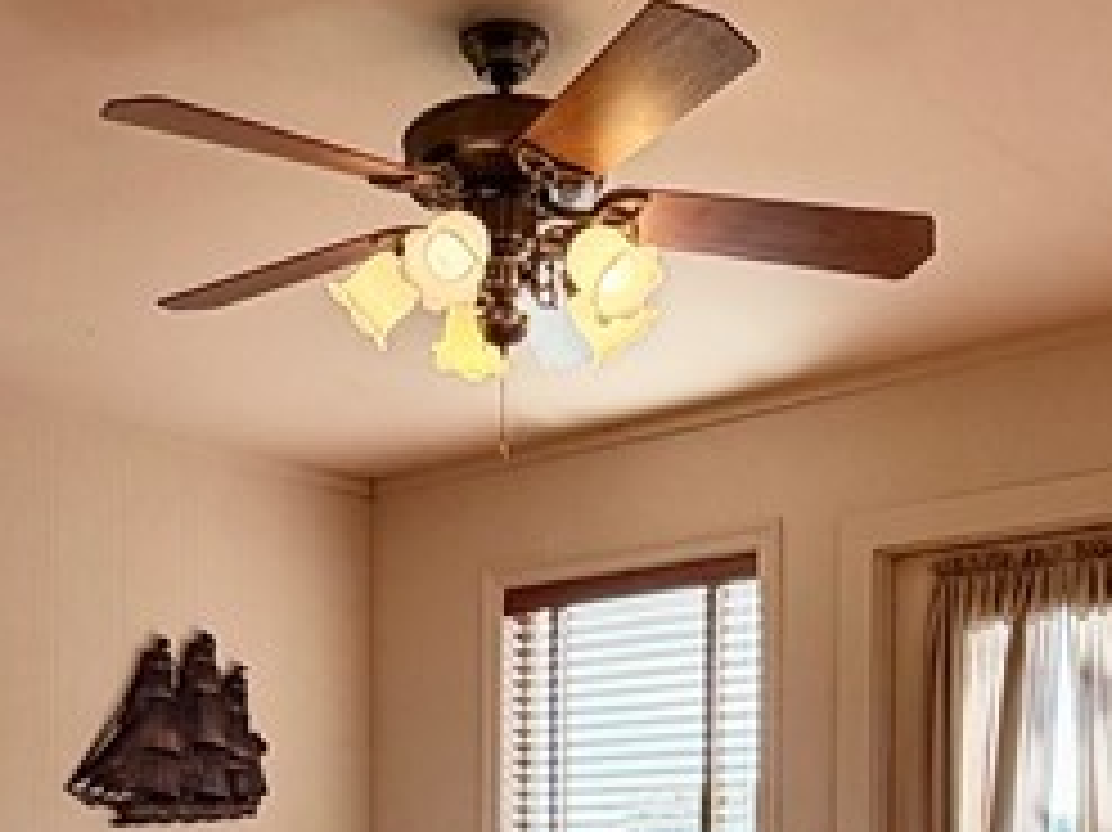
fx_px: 1862
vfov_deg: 23.3
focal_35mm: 58
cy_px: 962
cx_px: 459
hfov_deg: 33.2
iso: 50
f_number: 2.2
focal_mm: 2.22
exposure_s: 1/153
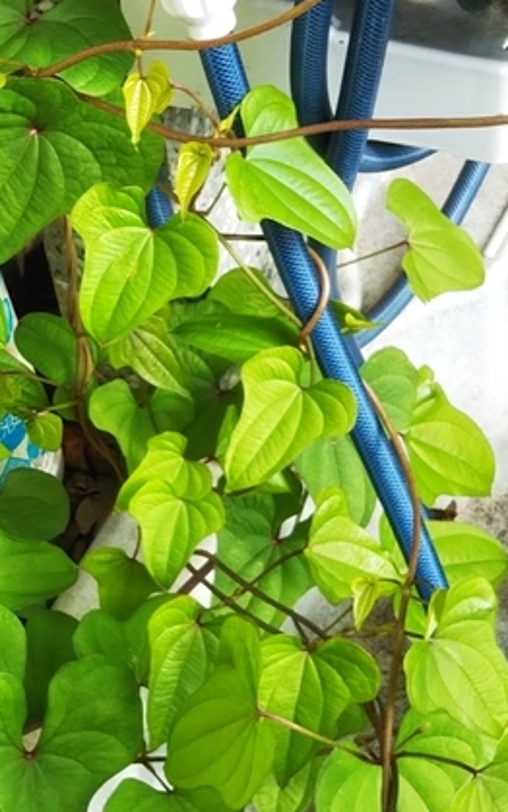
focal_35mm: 91
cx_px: -23
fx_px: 2015
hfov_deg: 14.1
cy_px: 424
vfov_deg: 22.8
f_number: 2.2
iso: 20
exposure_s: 1/245
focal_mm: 4
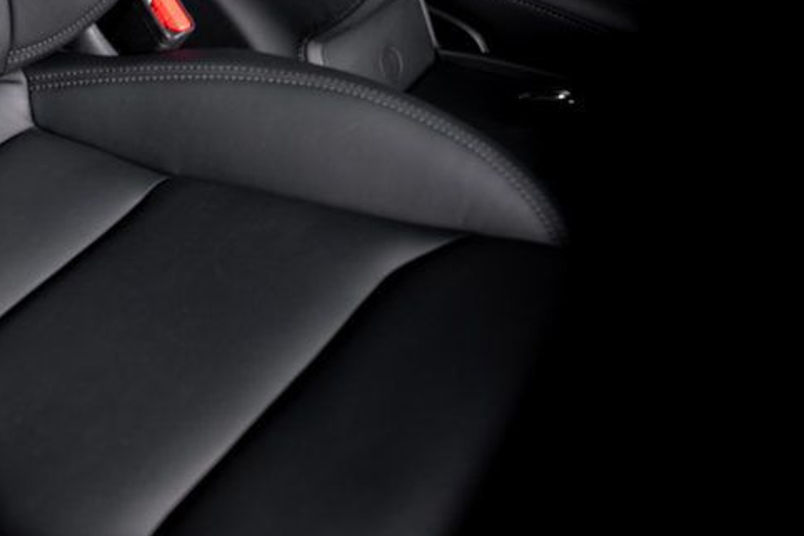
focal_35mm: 51
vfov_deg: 26.3
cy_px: 161
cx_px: 158
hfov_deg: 37.5
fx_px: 1139
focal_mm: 24
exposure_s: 1/50
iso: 250
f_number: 5
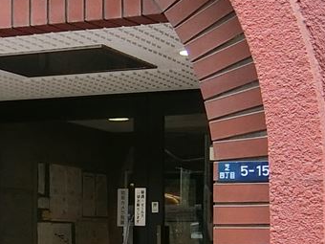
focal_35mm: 127
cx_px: -16
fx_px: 1192
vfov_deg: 11.5
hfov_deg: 15.2
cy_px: 246
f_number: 3.1
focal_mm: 5.7
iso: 125
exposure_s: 1/125
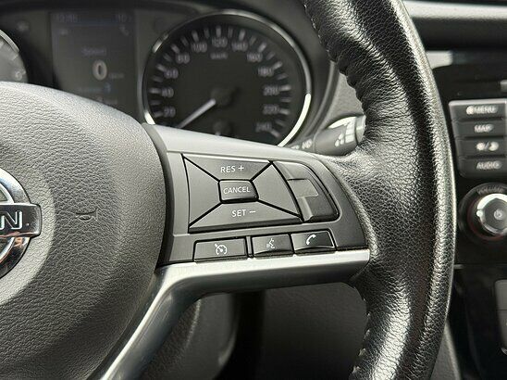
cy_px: 190
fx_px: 702
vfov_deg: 30.2
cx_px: 254
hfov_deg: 39.7
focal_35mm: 48
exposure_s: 1/121
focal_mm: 6.76
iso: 64
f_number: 1.78
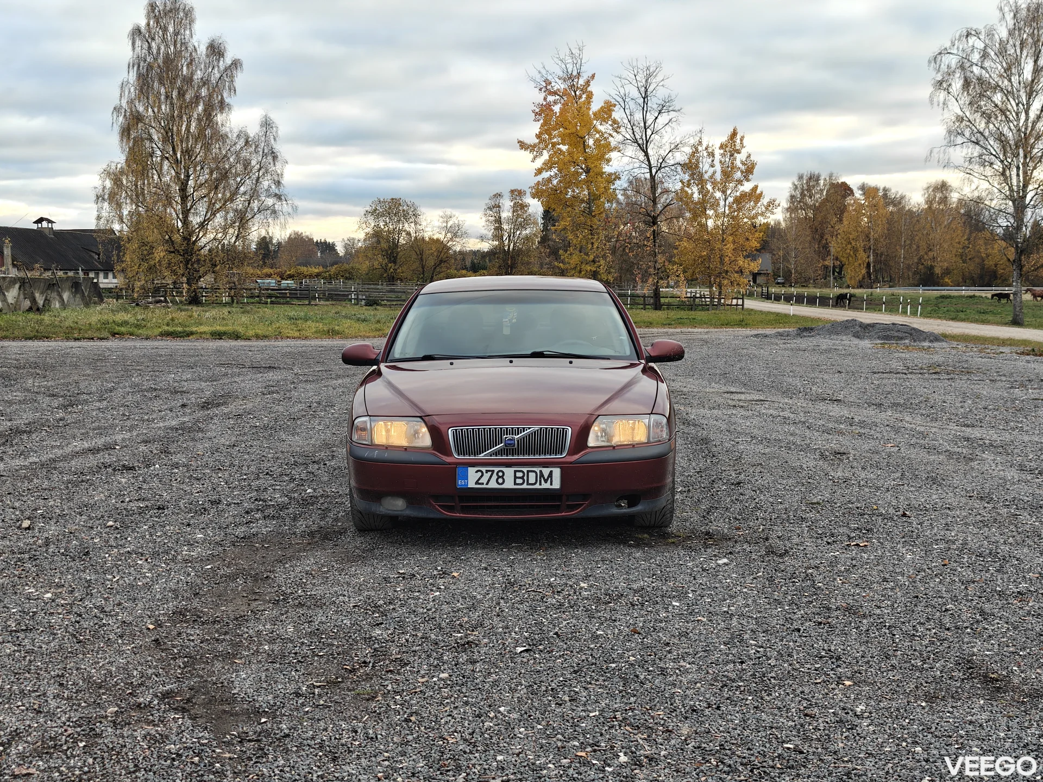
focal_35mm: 50
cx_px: 522
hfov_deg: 38.2
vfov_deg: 29.1
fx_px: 1507
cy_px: 391
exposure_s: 1/638
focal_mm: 6.57
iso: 82
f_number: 1.68
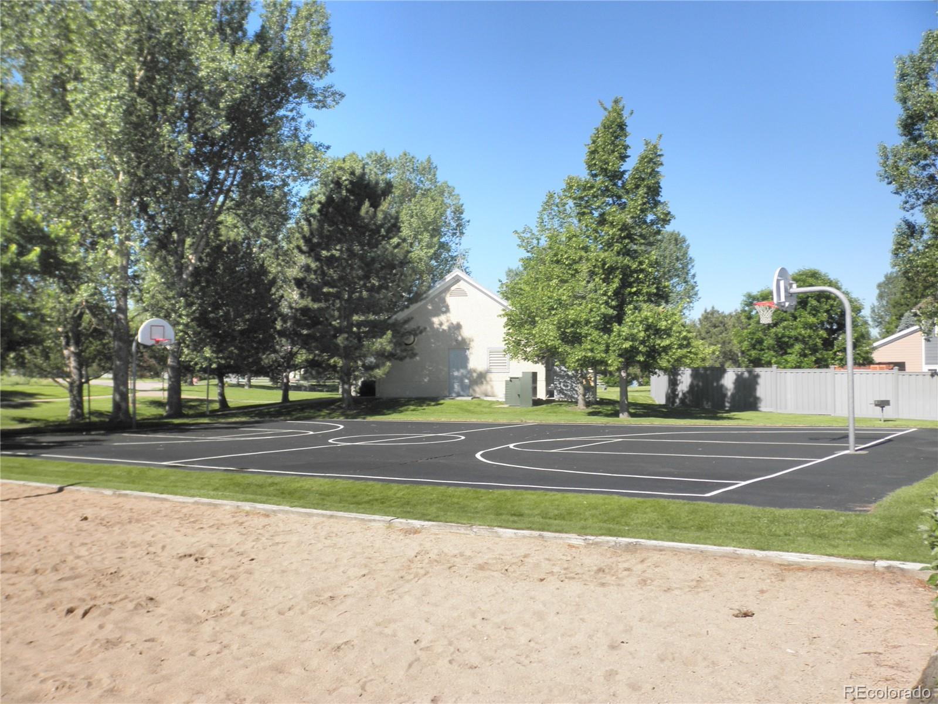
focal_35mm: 35
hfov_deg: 52.6
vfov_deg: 40.7
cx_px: 469
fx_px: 948
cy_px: 352
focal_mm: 6.1
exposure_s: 1/100
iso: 64
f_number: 9.1
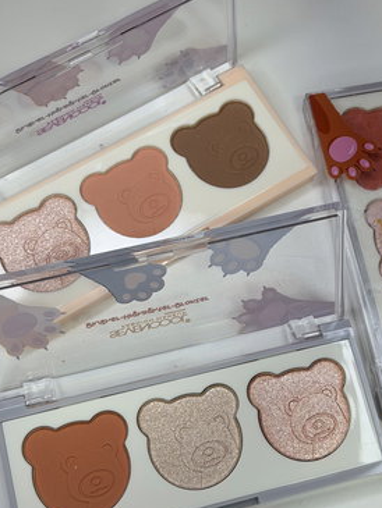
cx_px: 234
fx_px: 1029
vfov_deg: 27.8
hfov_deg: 21.0
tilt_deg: -69.4
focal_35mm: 70
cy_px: 253
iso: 50
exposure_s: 1/121
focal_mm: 6.76
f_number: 1.78
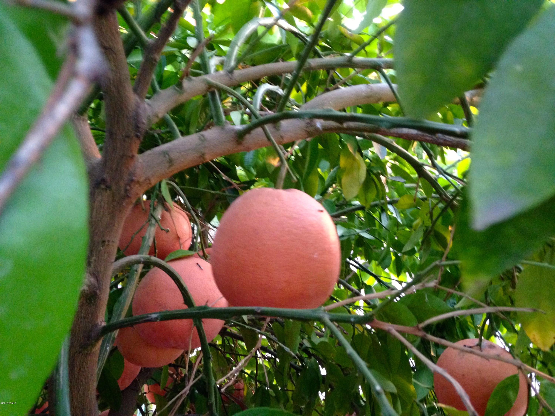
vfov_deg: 42.9
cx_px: 278
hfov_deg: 55.4
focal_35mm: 33
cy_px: 208
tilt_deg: -7.6
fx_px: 529
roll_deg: -0.2
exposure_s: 1/15
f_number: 2.4
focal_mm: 4.12
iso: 400
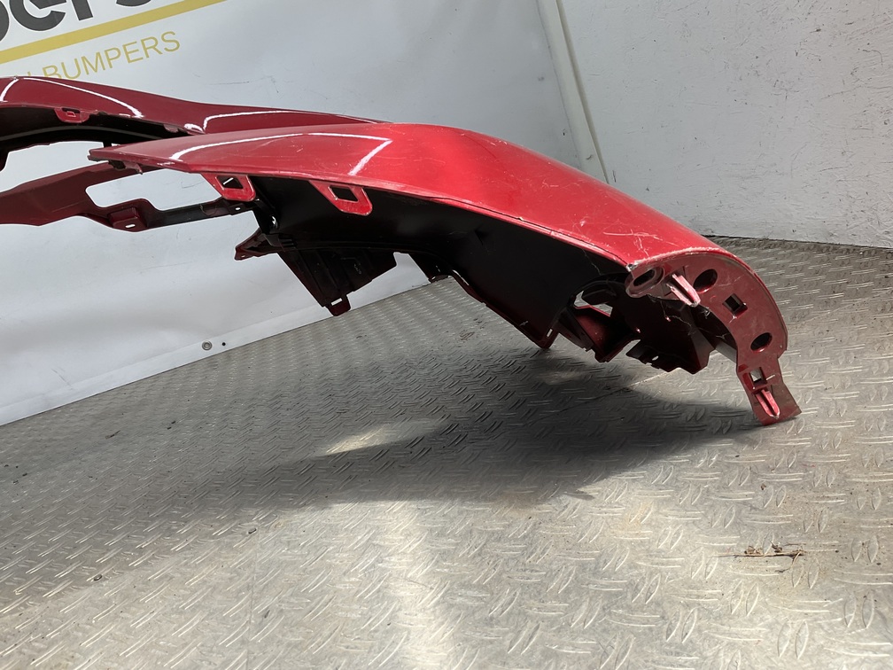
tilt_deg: -13.8
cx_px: 446
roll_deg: +16.8
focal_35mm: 29
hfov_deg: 61.7
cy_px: 335
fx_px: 748
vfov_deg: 48.2
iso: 16
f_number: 1.8
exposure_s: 1/230
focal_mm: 3
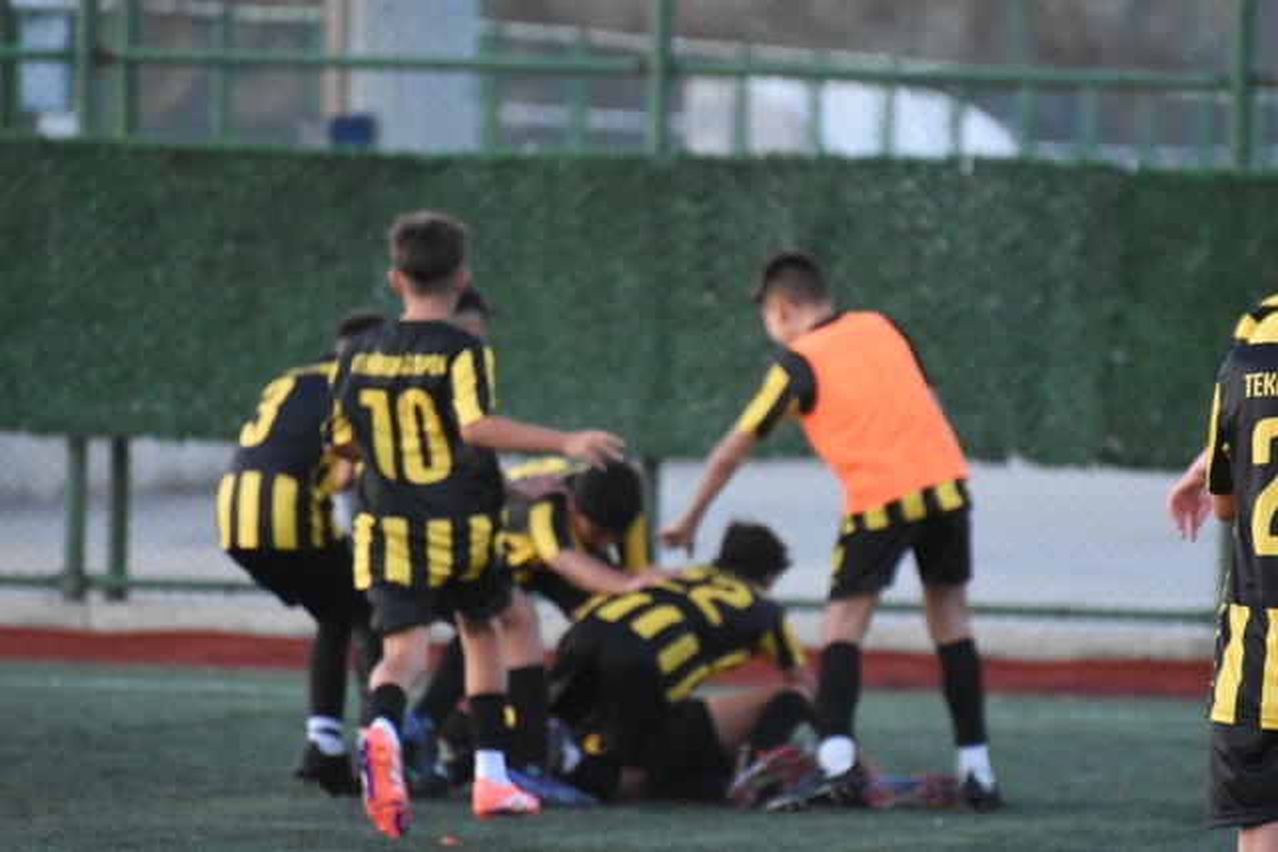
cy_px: 426
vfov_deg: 3.1
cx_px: 639
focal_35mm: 450
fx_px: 15978
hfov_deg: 4.6
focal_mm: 300
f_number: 5.6
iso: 8000
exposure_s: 1/640
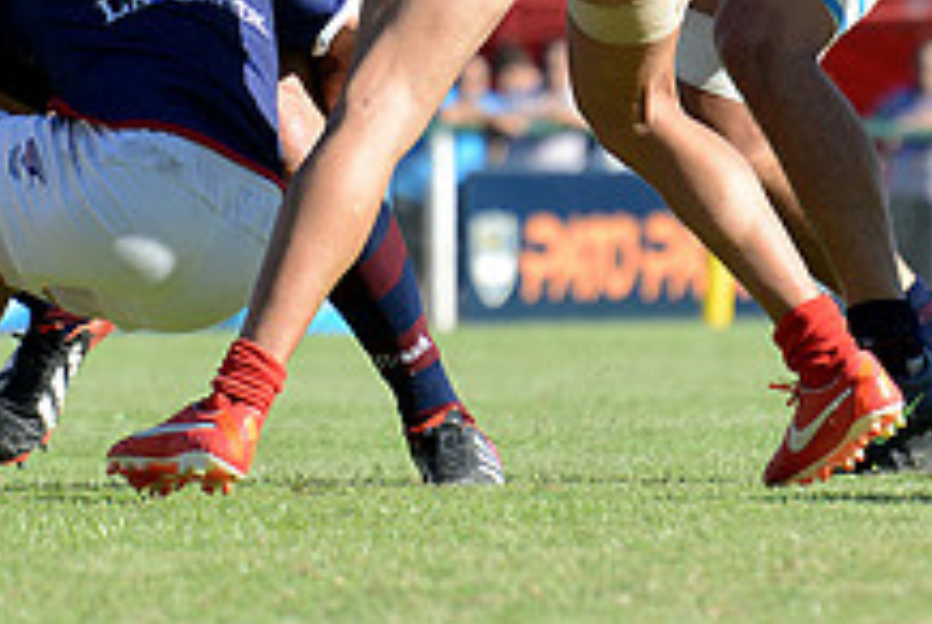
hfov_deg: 3.2
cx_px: 43
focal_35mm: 638
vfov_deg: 2.2
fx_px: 16539
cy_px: -165
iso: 320
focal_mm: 240
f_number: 5.3
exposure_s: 1/640
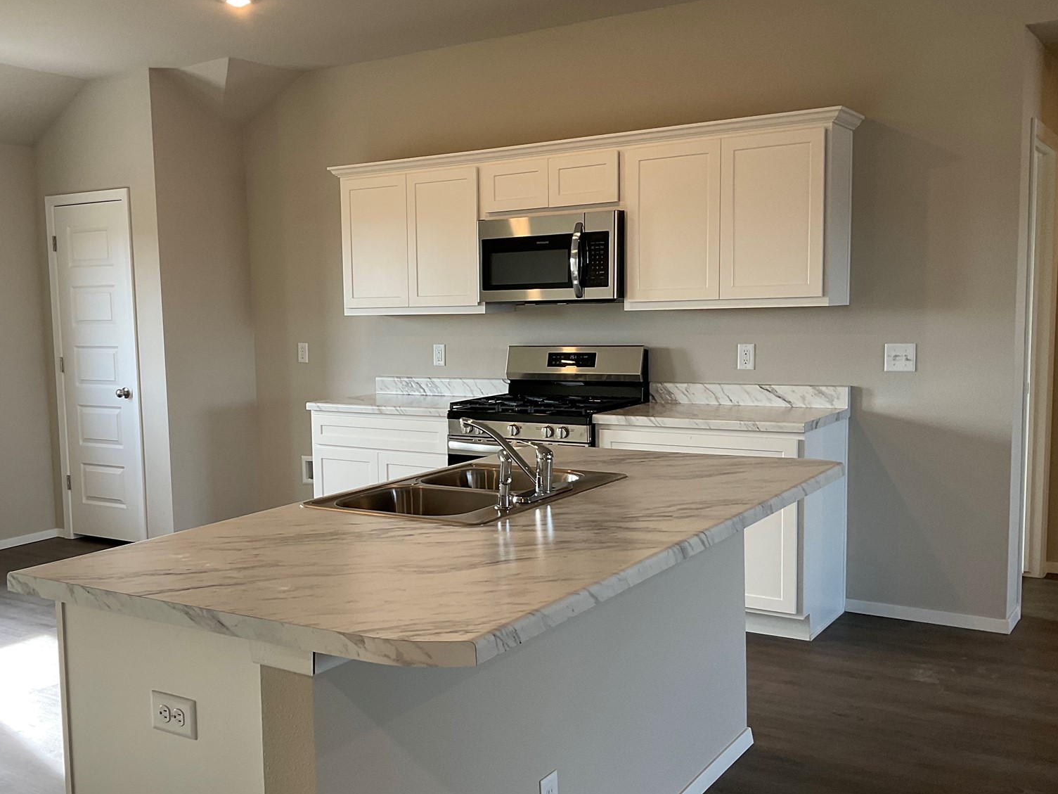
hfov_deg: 49.8
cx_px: 427
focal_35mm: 37
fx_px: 1131
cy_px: 426
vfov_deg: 38.6
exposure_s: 1/60
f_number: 1.8
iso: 40
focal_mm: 3
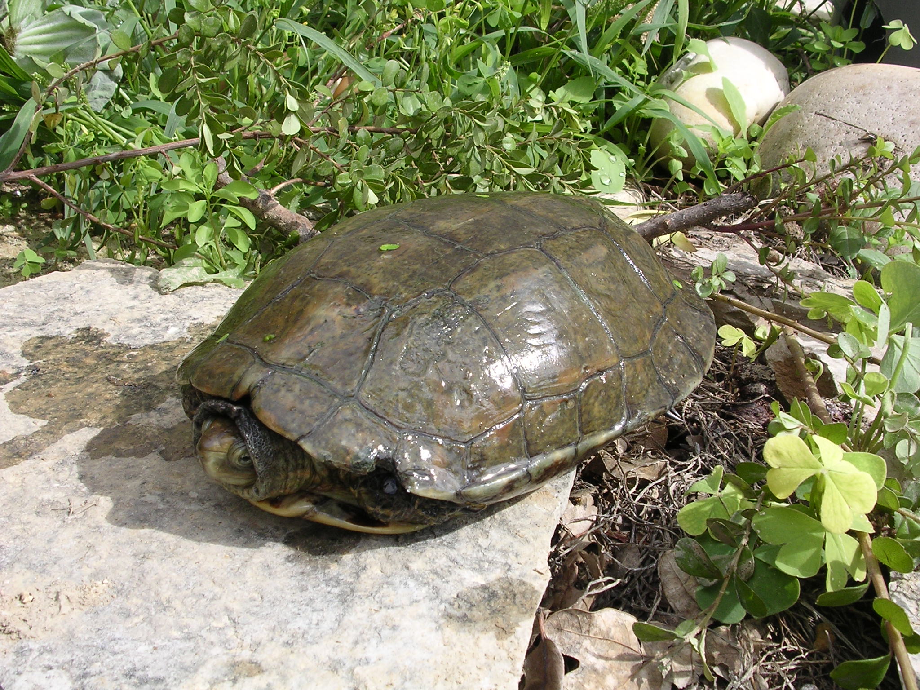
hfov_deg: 43.9
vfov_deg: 33.6
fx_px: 1143
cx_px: 460
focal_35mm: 43
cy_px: 345
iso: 100
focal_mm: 6.6
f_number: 5.9
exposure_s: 1/143
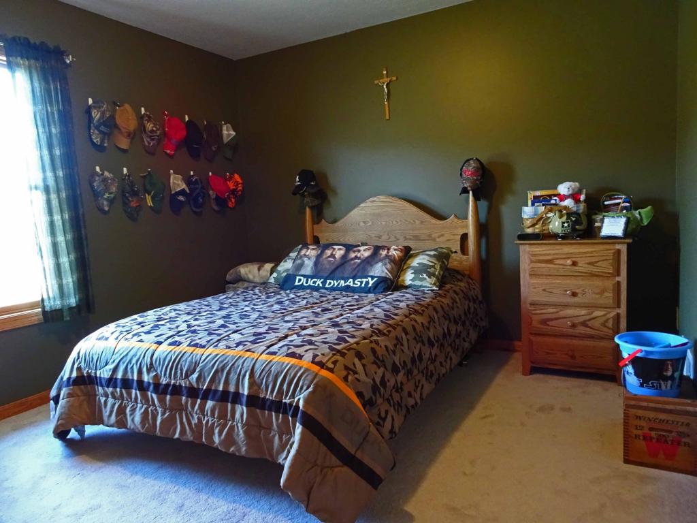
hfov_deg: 71.6
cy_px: 262
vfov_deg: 56.8
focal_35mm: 24
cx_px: 348
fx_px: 483
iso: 800
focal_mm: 4.1
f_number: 3.5
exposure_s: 1/20
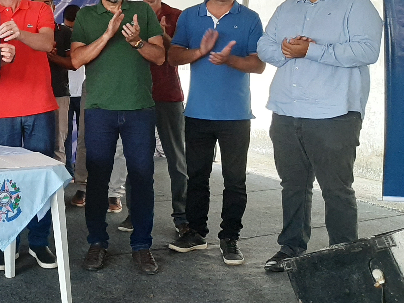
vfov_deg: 26.1
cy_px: 26
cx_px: -4
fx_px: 630
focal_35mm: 54
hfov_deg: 32.5
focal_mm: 3.93
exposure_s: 1/50
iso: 160
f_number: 1.7
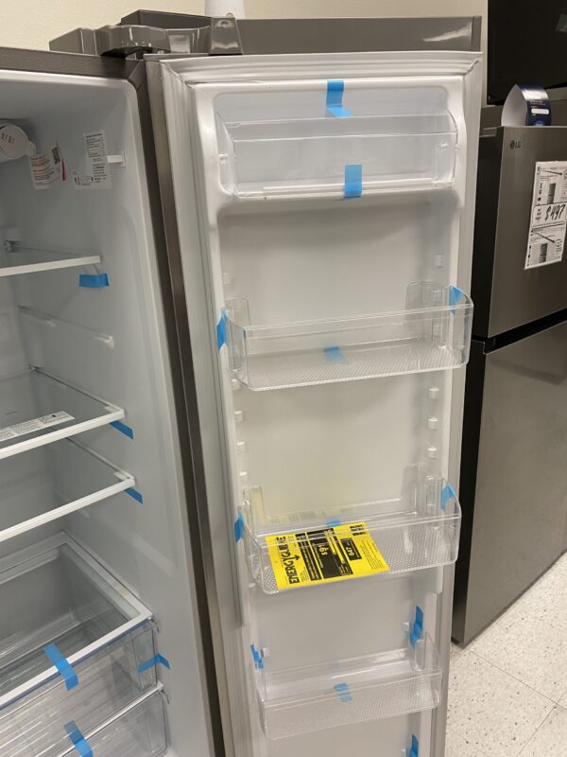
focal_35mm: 26
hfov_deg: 53.1
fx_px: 568
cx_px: 284
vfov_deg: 67.3
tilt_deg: -18.6
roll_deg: +1.7
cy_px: 378
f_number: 1.8
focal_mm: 4.25
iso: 80
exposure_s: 1/66
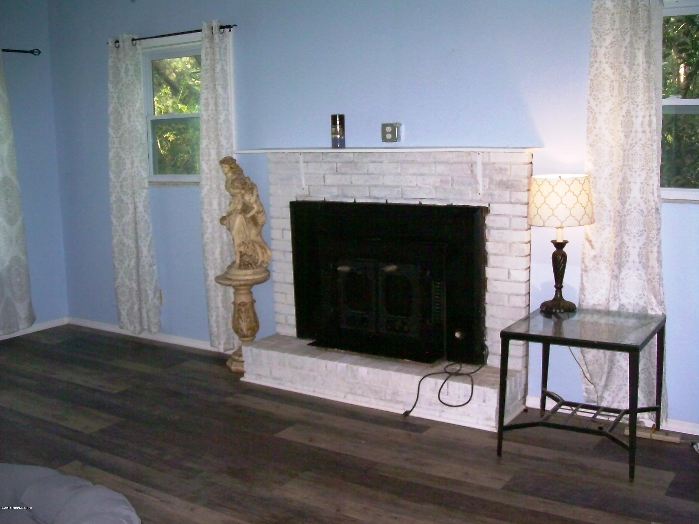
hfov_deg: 51.4
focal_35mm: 36
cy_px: 262
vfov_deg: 39.6
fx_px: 727
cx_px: 350
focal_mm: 6
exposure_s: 1/64
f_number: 2.7
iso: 160
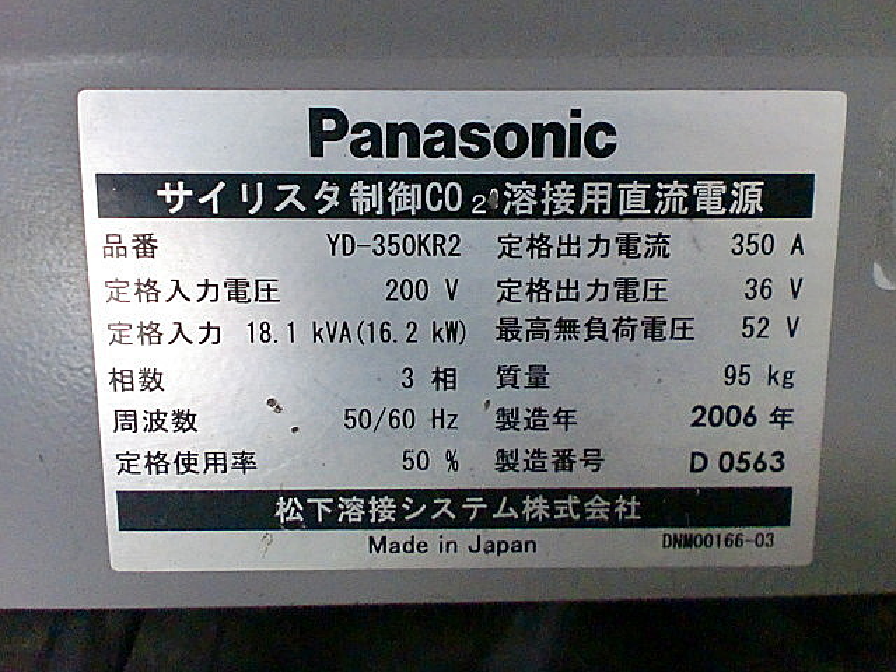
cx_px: 448
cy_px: 336
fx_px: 906
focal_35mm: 35
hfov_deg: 52.6
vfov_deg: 40.7
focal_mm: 6.3
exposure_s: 1/60
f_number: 3.1
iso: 1000
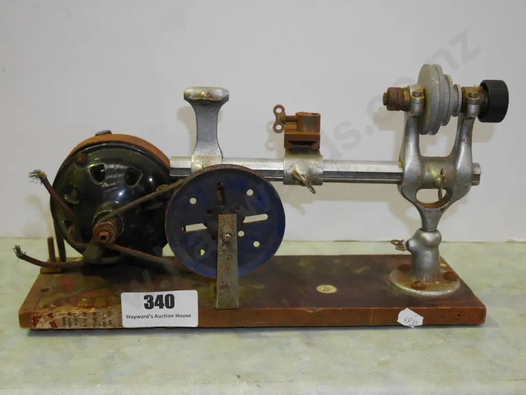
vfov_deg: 32.9
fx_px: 669
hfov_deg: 42.9
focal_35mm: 44
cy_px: 198
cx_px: 263
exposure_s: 1/200
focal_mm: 22
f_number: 4.9
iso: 3200
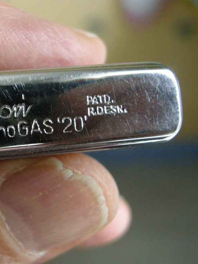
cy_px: 132
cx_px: 43
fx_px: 480
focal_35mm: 63
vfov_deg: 30.7
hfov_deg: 23.0
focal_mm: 10.1
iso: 400
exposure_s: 1/27.3
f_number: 3.1
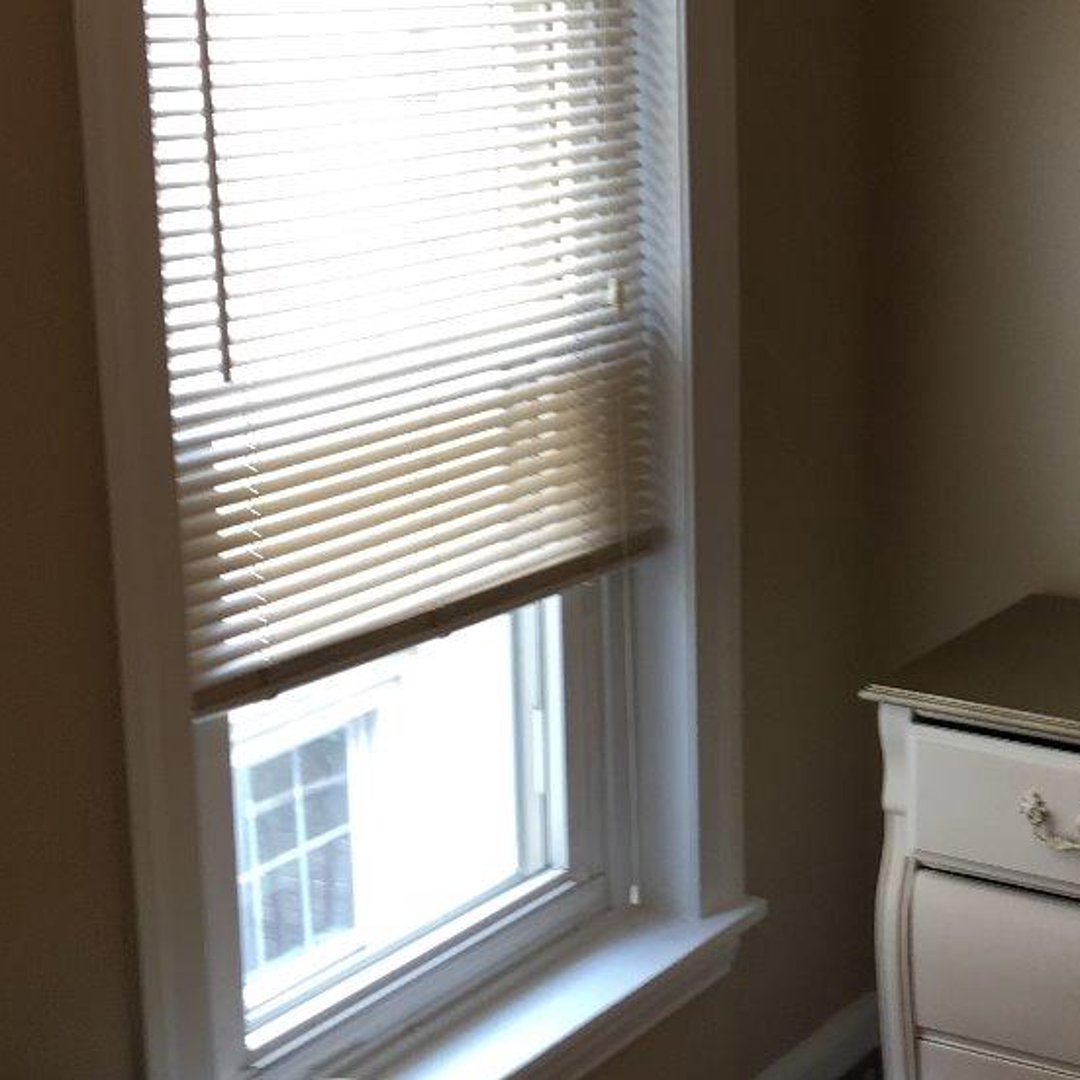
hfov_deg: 24.9
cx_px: 1000
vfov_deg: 25.7
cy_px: 447
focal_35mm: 67
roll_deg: -2.0
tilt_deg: -13.9
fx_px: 2365
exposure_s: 1/60
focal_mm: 4.15
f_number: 2.2
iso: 32
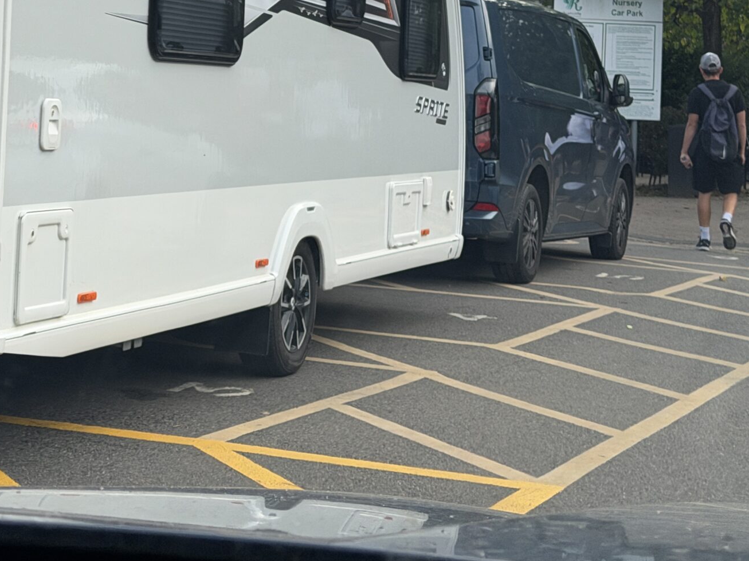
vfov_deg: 15.5
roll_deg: -1.5
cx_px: 113
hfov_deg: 20.5
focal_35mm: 94
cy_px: 24
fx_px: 2034
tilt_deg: +0.0
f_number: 1.78
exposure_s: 1/802
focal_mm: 6.76
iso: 100
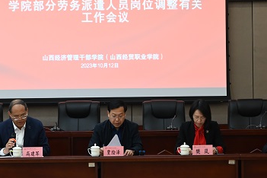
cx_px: 107
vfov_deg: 8.9
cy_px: 106
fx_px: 1142
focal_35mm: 154
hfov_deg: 13.3
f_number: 4
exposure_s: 1/160
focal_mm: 75
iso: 1600
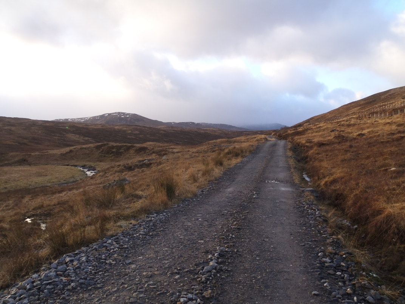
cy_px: 152
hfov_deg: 63.4
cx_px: 202
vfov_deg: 49.7
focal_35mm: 28
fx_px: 328
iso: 80
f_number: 4.5
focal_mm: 5
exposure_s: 1/100
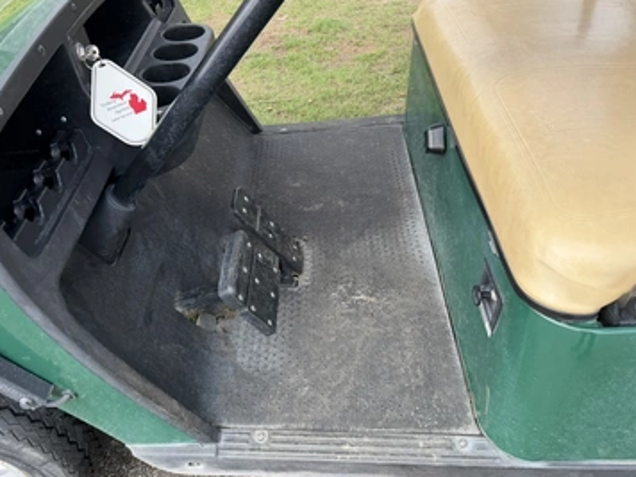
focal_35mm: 27
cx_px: 305
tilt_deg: -44.7
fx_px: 496
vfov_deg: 51.3
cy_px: 264
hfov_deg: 65.3
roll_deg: +3.3
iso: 80
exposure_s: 1/1271
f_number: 1.78
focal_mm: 6.76
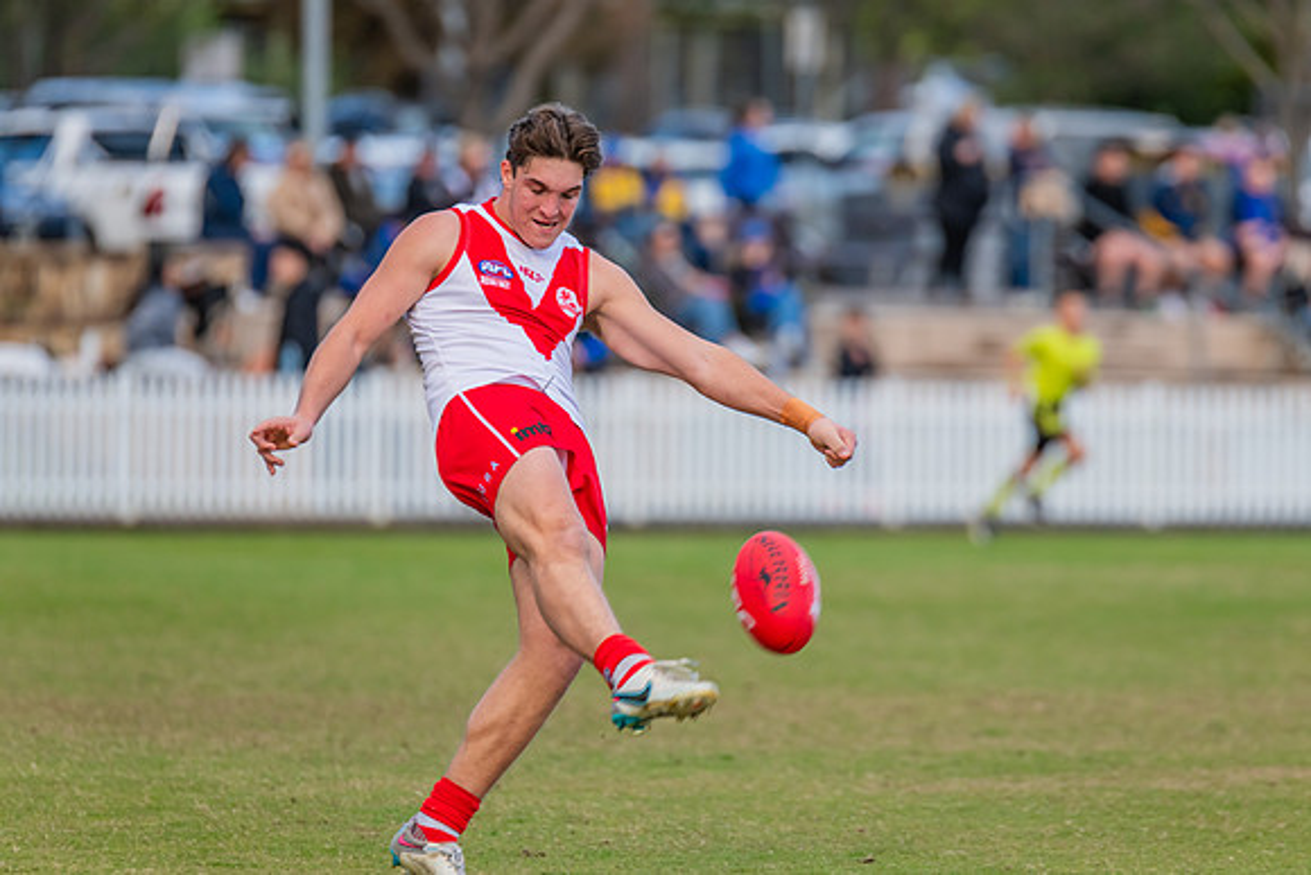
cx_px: 700
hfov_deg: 5.0
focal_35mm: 411
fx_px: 14981
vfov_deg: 3.3
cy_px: 407
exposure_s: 1/1250
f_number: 5
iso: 800
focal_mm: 380
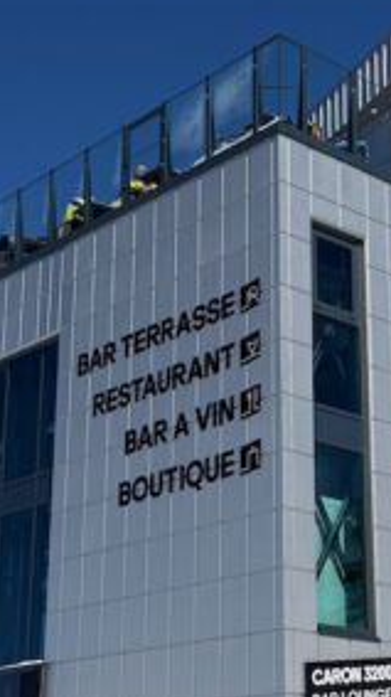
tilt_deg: +18.3
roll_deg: +0.0
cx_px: 224
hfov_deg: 16.3
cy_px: 399
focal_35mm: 74
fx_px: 1365
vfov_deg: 28.6
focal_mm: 6.76
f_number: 1.78
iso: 80
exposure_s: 1/14286
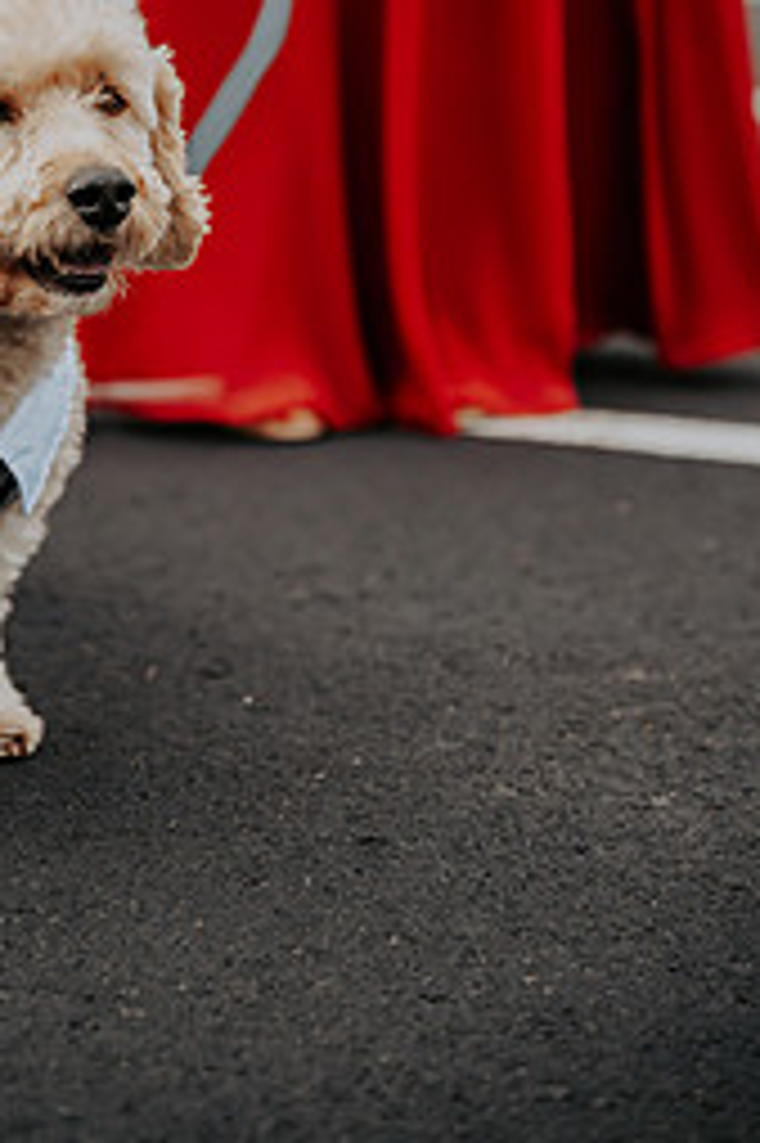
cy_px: 148
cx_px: 155
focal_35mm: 124
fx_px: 3932
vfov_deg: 16.3
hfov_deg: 11.0
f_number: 3.2
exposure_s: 1/1600
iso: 320
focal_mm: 70
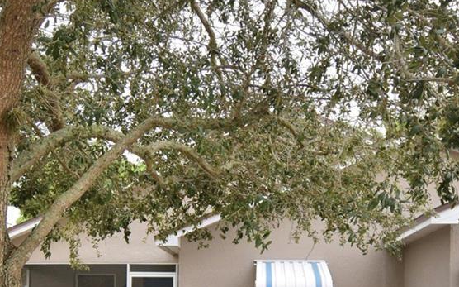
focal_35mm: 44
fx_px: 550
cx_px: 211
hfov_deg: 45.2
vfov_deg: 26.9
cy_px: 314
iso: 200
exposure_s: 1/500
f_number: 4.5
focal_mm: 10
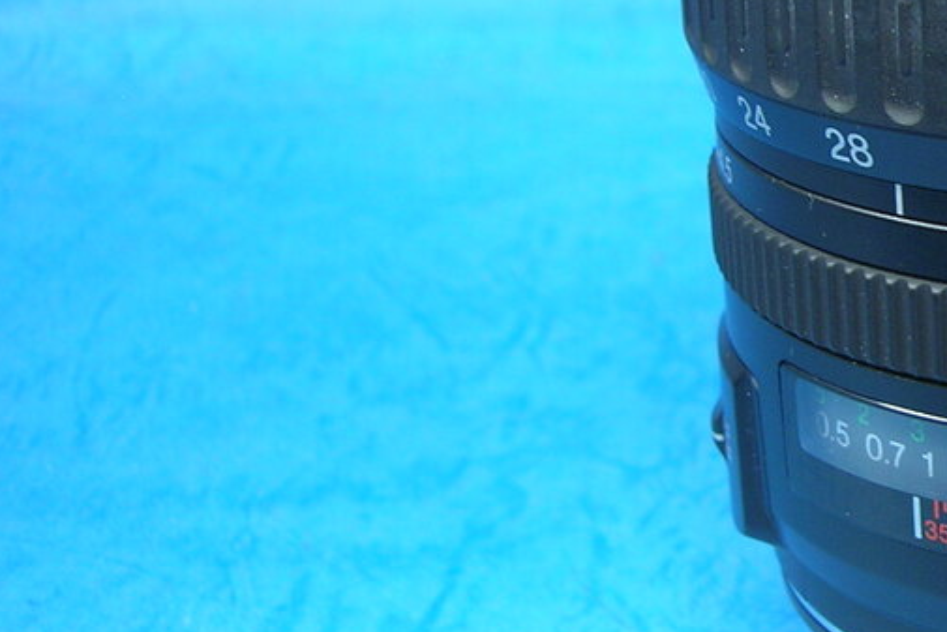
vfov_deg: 16.3
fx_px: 2210
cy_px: 255
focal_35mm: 84
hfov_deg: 22.6
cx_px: 1082
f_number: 2.9
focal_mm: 5.7
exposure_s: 1/5
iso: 50
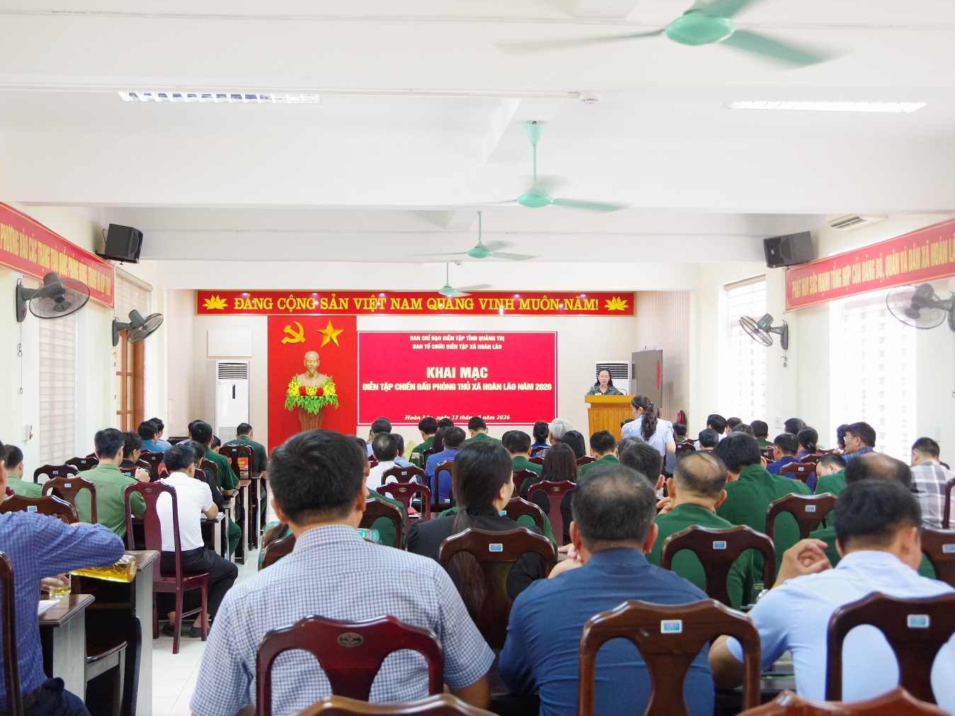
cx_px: 436
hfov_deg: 41.2
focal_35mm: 46
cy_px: 359
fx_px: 1269
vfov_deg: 31.5
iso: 3200
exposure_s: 1/60
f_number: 5
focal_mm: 28
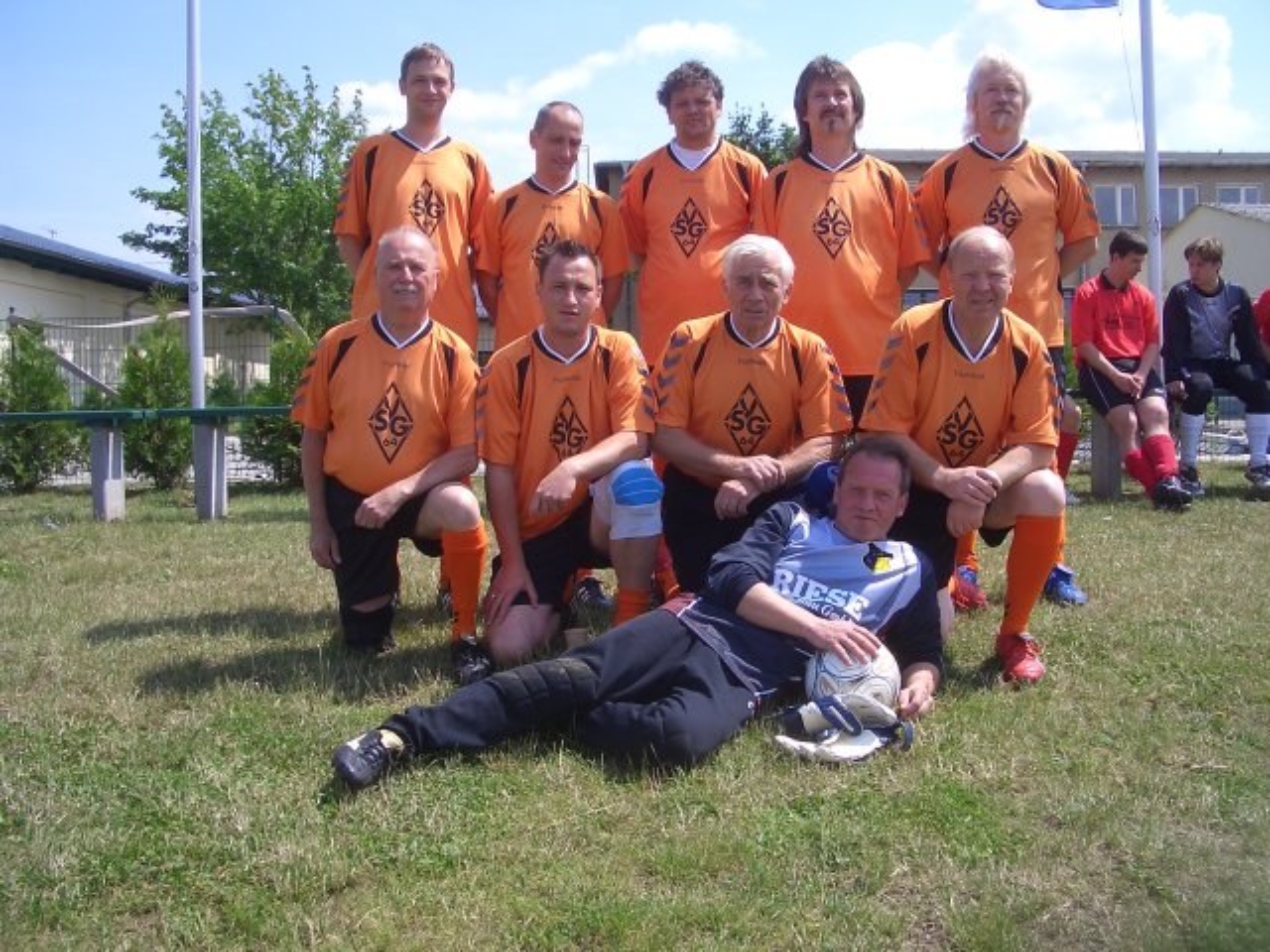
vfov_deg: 40.7
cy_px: 476
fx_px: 1284
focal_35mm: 35
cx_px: 635
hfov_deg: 52.6
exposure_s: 1/400
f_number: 4.3
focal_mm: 5.8
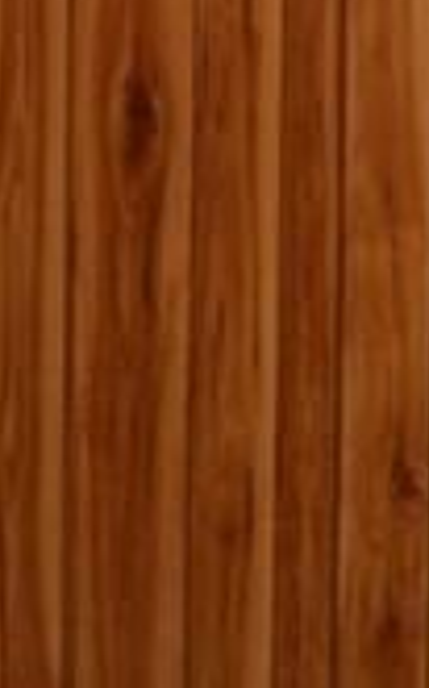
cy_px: -350
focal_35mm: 171
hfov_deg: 7.7
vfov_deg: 11.7
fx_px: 3202
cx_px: 192
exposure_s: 1/60
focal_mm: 18
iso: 450
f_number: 3.5
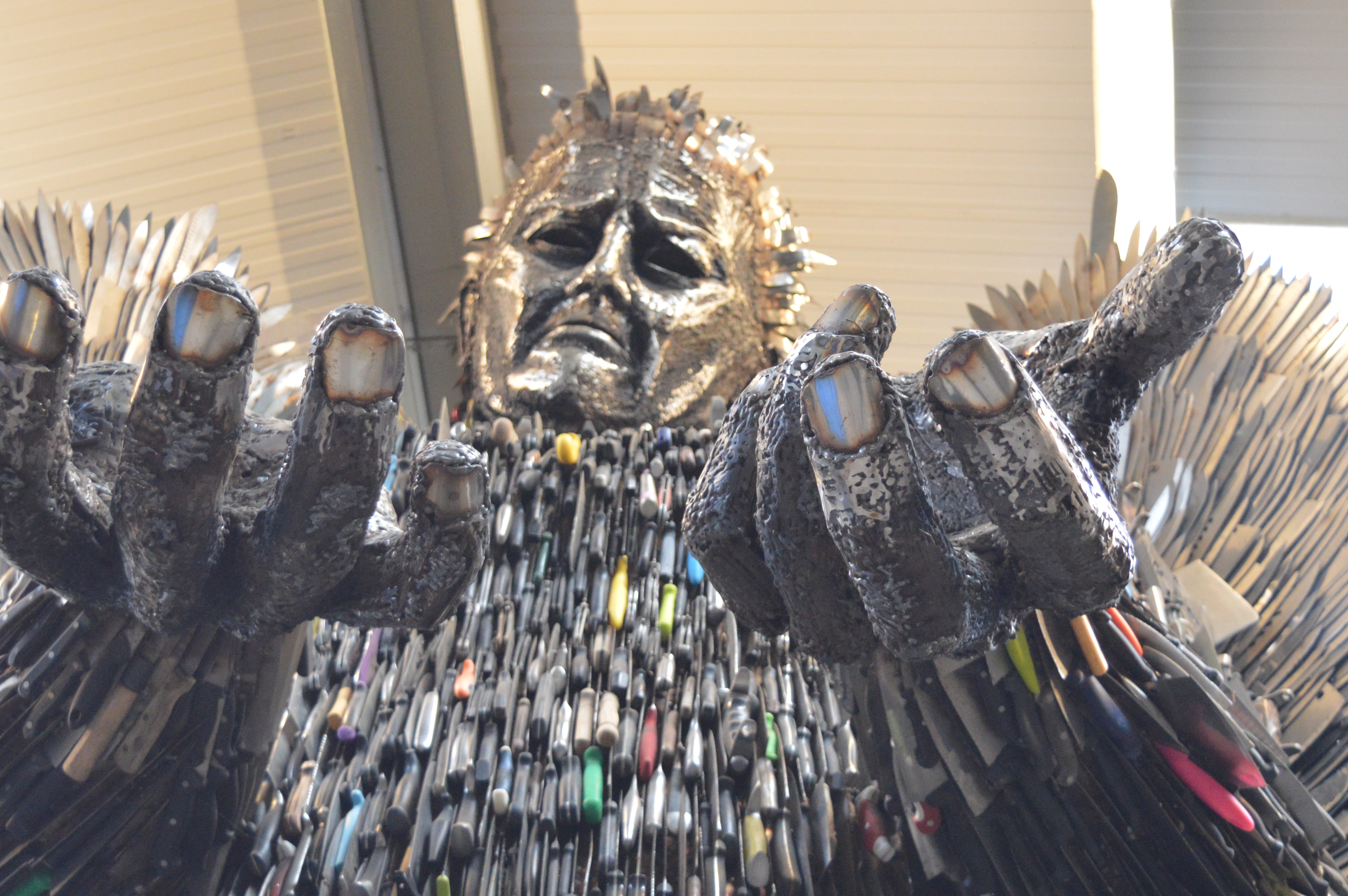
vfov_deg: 23.1
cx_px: 639
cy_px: 417
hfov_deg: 34.1
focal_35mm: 59
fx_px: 2195
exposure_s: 1/50
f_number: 4.2
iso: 1600
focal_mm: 29
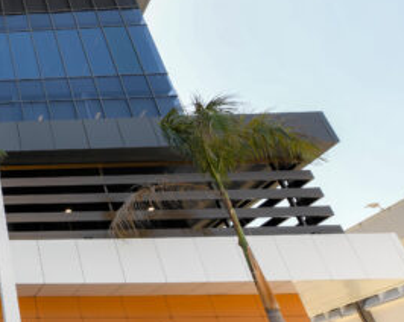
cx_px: -137
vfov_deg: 39.1
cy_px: 149
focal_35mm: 38
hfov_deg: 33.2
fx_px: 454
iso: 250
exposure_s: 1/160
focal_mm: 14
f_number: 10
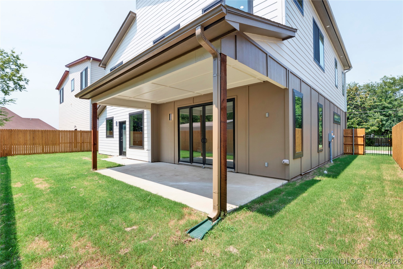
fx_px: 179
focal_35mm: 16
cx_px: 202
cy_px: 134
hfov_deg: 96.7
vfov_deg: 73.8
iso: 400
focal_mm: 16
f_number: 9
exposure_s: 1/160
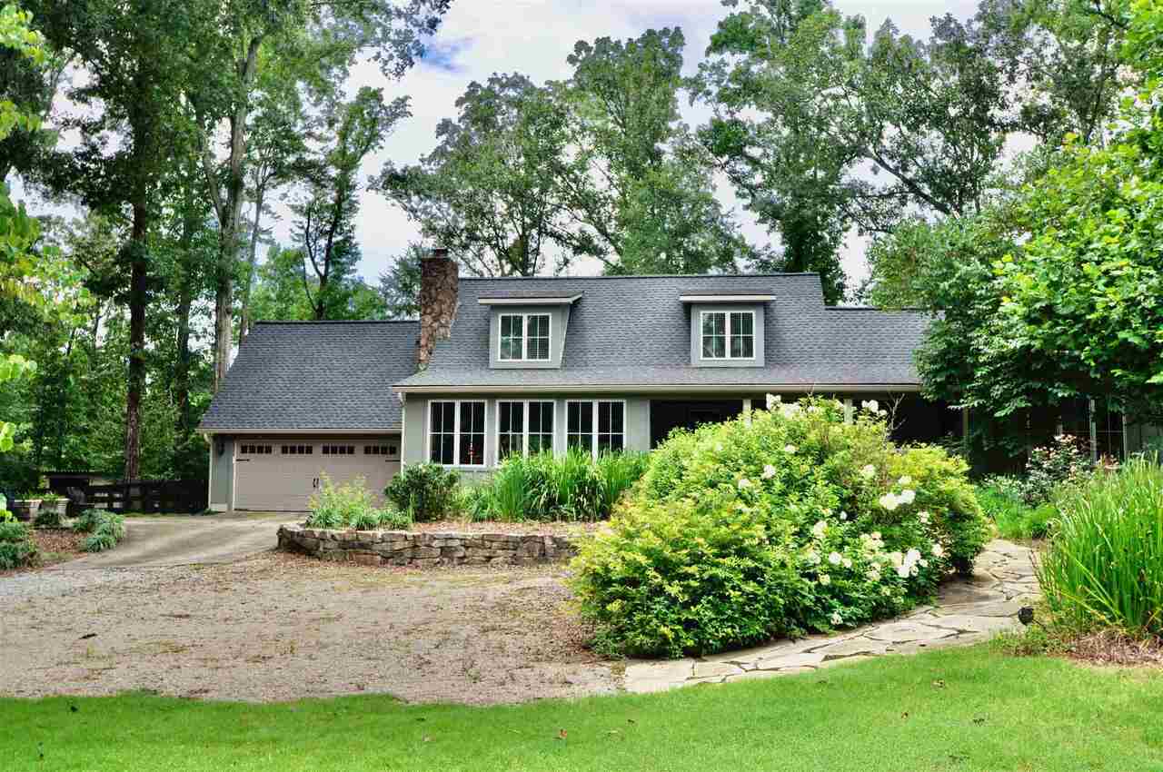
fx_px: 1162
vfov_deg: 36.8
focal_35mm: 36
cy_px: 386
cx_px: 582
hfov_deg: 53.2
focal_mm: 24
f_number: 8
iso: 200
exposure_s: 1/250
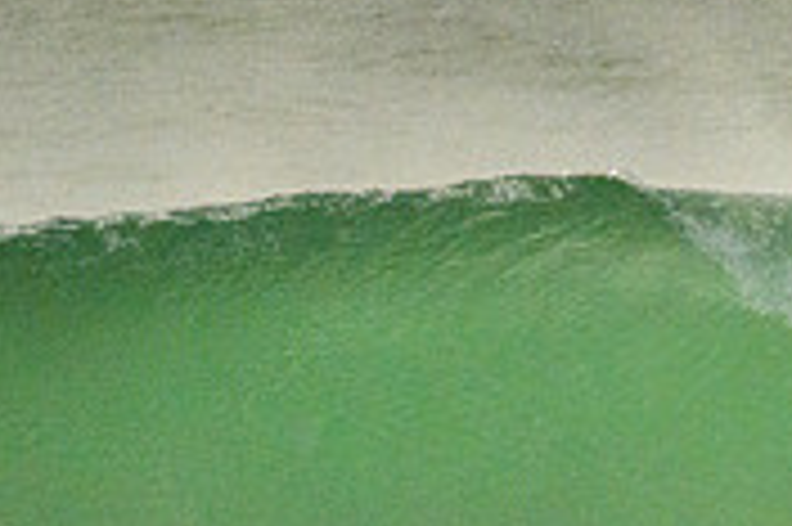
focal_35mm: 2636
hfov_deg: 0.8
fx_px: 57937
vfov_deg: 0.5
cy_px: 802
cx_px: 760
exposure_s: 1/8000
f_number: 11
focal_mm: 800
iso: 3200
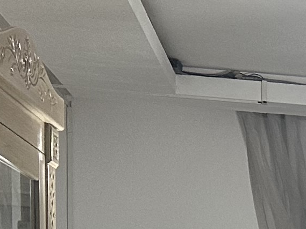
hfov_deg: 10.2
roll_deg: -1.1
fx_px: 1503
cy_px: 519
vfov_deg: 8.1
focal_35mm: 170
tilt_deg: -4.3
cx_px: 708
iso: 200
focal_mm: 6.86
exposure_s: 1/50
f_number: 1.78
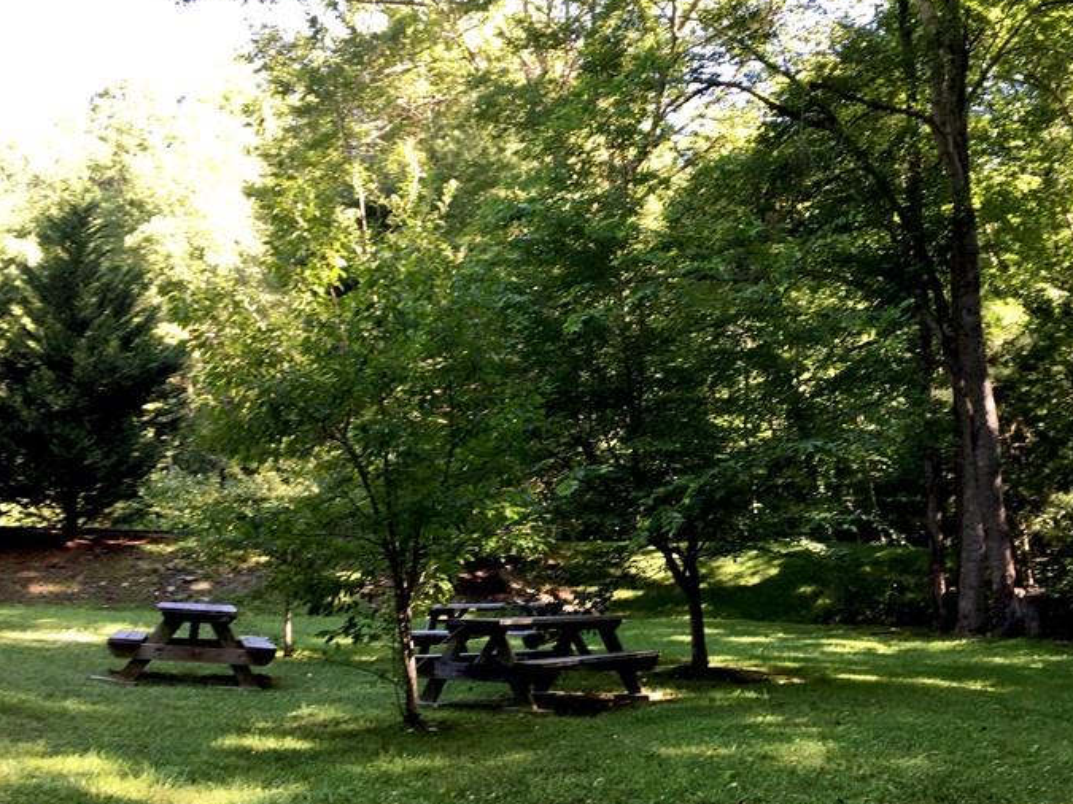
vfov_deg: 32.9
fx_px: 1364
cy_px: 408
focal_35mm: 44
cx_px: 709
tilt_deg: +10.3
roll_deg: -0.5
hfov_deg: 42.4
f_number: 2.2
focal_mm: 4.15
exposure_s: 1/60
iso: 32
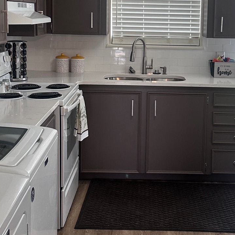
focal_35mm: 60
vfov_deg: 28.2
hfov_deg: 28.5
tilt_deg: -5.3
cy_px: 62
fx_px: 461
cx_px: 146
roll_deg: -1.3
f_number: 1.78
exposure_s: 1/120
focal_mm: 6.86
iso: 200
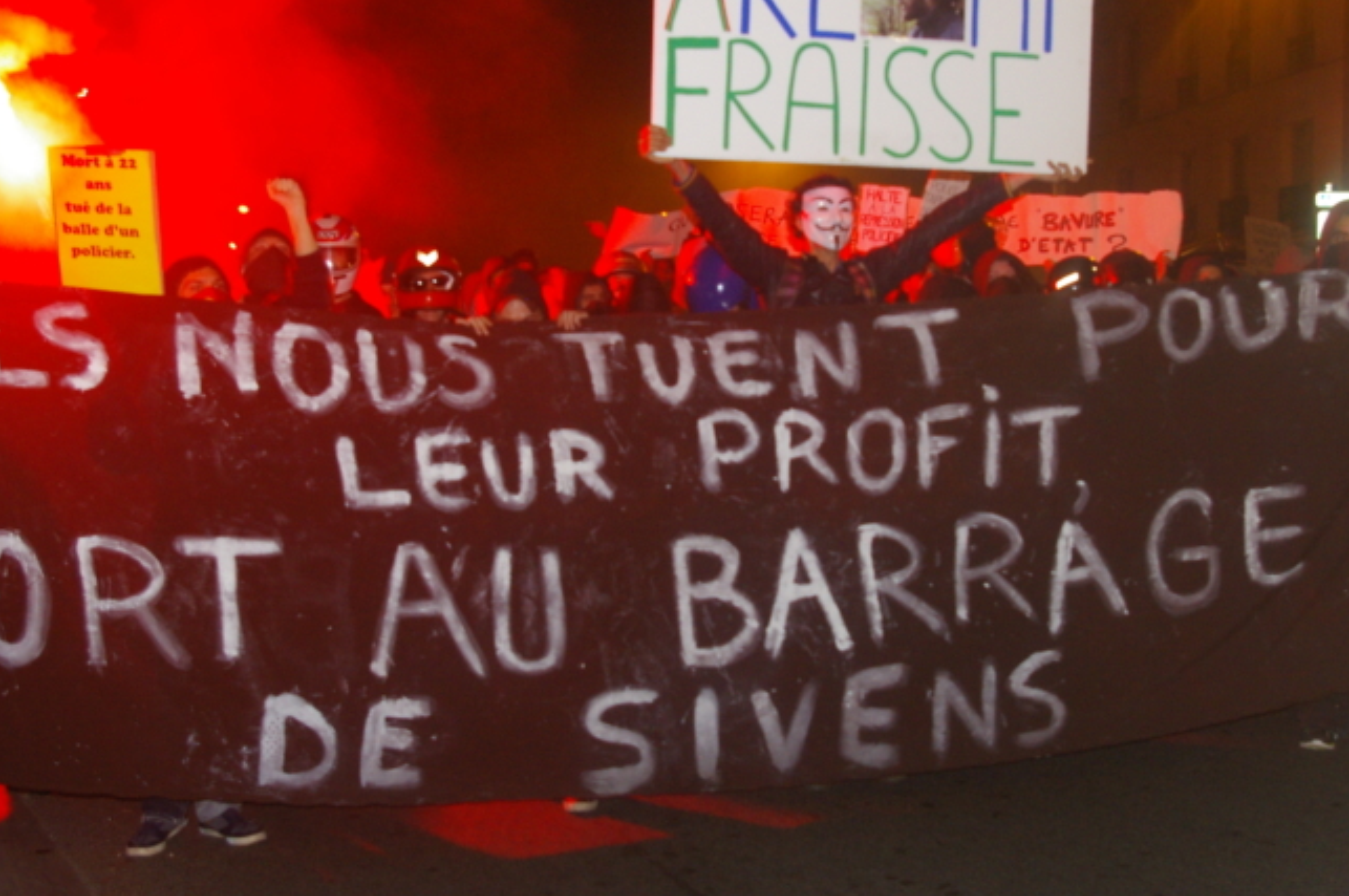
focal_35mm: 49
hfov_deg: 40.3
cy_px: 393
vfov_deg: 27.4
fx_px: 1834
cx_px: 776
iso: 800
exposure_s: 1/45
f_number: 5.6
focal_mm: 26
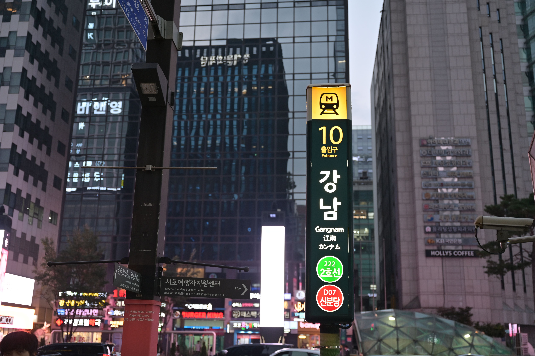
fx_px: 579
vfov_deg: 34.2
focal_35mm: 39
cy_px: 178
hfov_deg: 49.6
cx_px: 268
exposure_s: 1/200
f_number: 2.8
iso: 500
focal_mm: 39
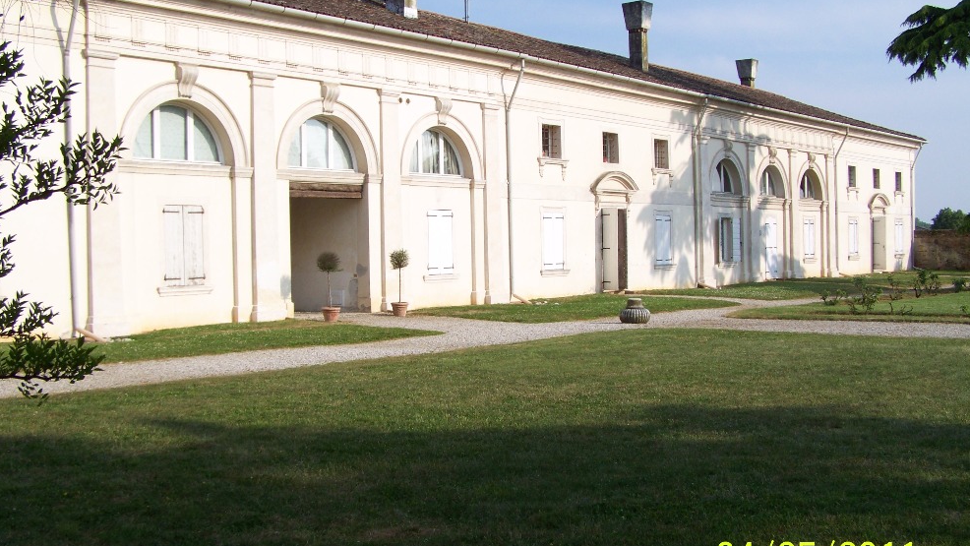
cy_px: 277
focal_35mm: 43
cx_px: 468
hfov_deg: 47.3
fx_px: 1106
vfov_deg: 27.7
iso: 64
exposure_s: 1/500
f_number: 4
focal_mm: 6.3
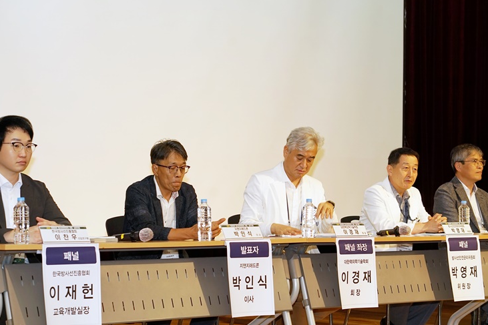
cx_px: 244
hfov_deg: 21.9
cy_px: 172
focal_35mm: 93
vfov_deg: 14.7
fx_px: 1260
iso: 400
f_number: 5.6
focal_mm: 85
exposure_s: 1/60
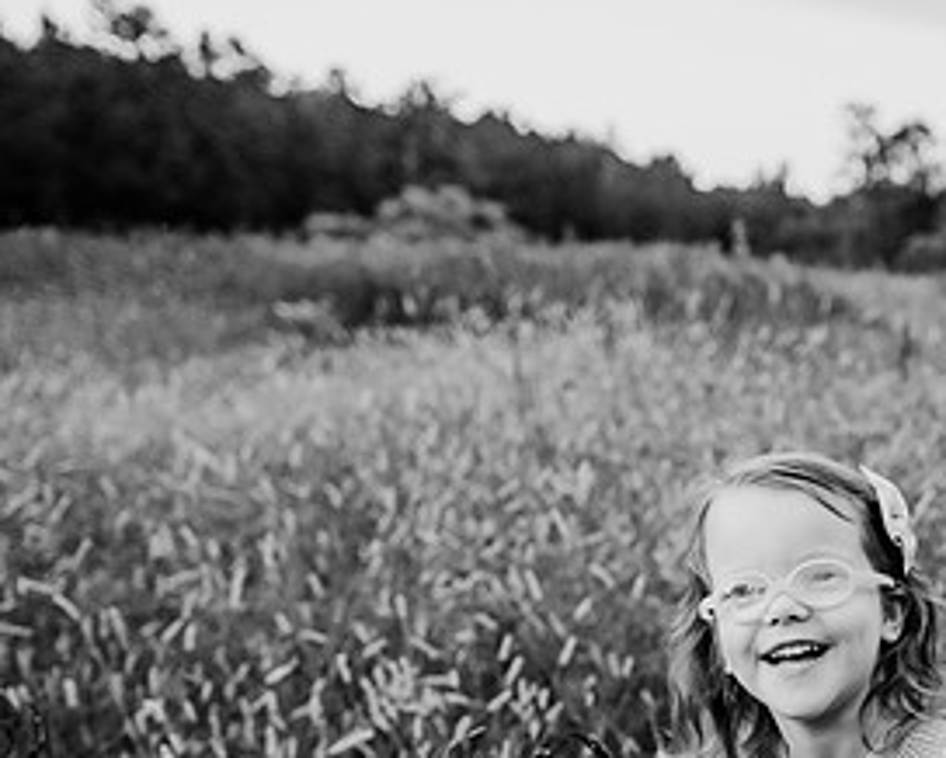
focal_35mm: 48
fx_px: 1345
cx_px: 859
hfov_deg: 36.3
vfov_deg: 30.9
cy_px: 575
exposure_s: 1/500
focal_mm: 24
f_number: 2.8
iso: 500
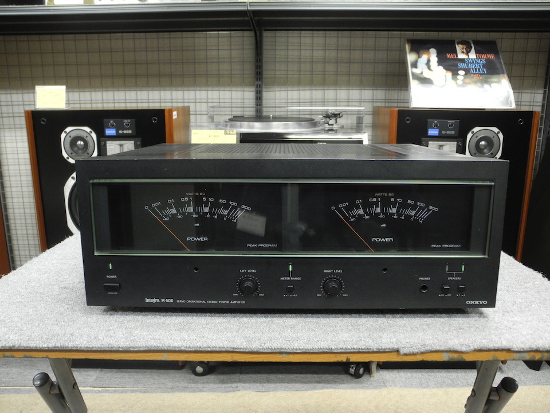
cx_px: 275
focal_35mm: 30
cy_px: 206
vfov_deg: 46.8
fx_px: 477
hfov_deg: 60.0
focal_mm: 6.4
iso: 400
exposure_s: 1/23.1
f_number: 2.8
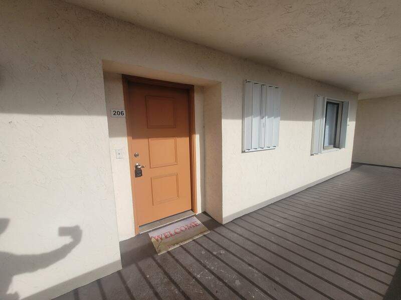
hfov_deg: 106.2
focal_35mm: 13
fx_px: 151
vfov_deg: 89.9
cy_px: 150
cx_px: 200
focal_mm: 1.74
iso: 40
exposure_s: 1/1461
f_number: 2.2
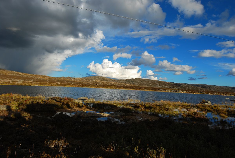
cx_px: 118
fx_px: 157
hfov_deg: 73.6
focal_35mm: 24
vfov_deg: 53.3
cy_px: 79
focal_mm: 16
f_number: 10
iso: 100
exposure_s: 1/125
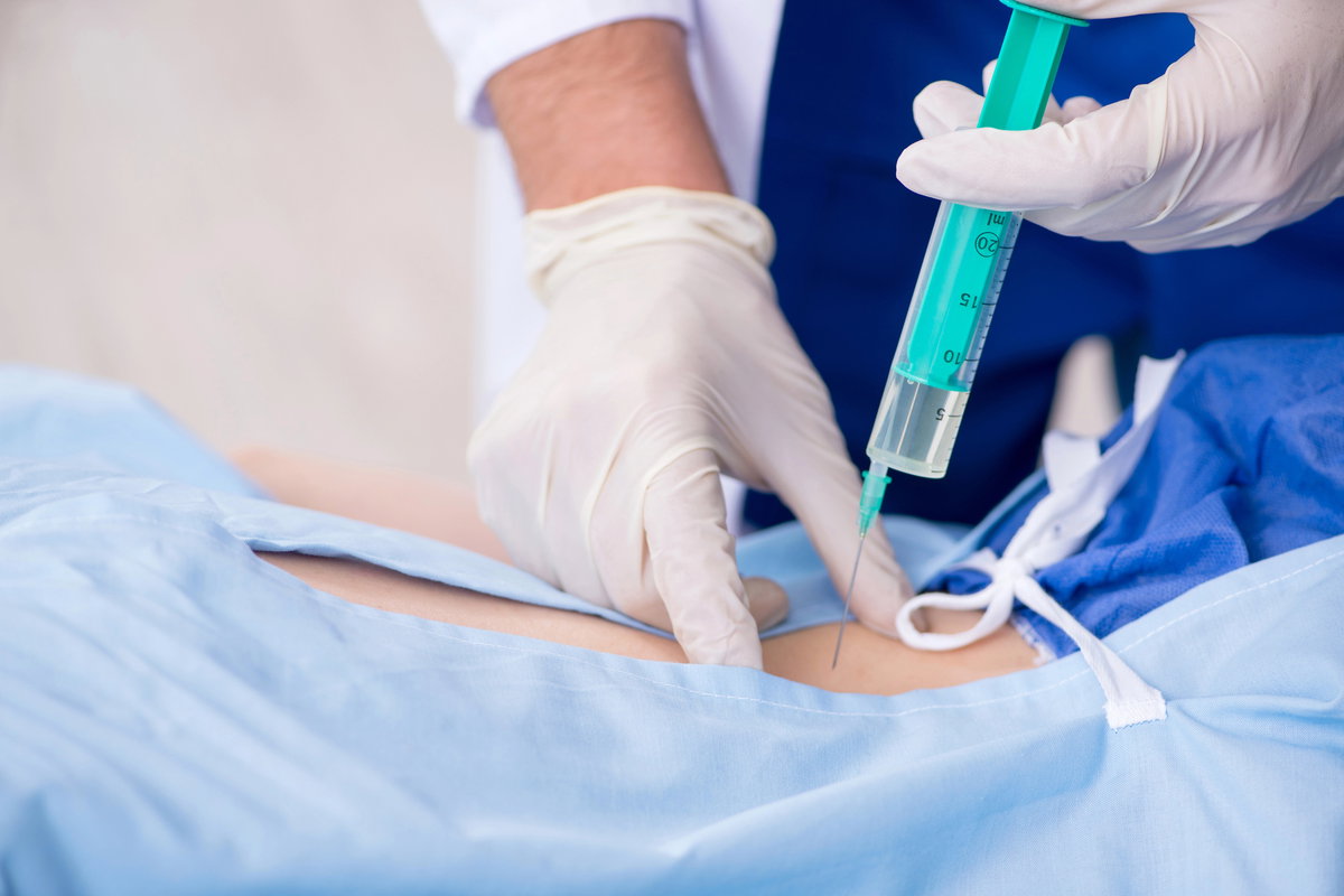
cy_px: 448
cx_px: 672
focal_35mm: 105
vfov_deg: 13.0
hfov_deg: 19.5
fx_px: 3920
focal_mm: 105
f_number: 5
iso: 100
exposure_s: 1/100
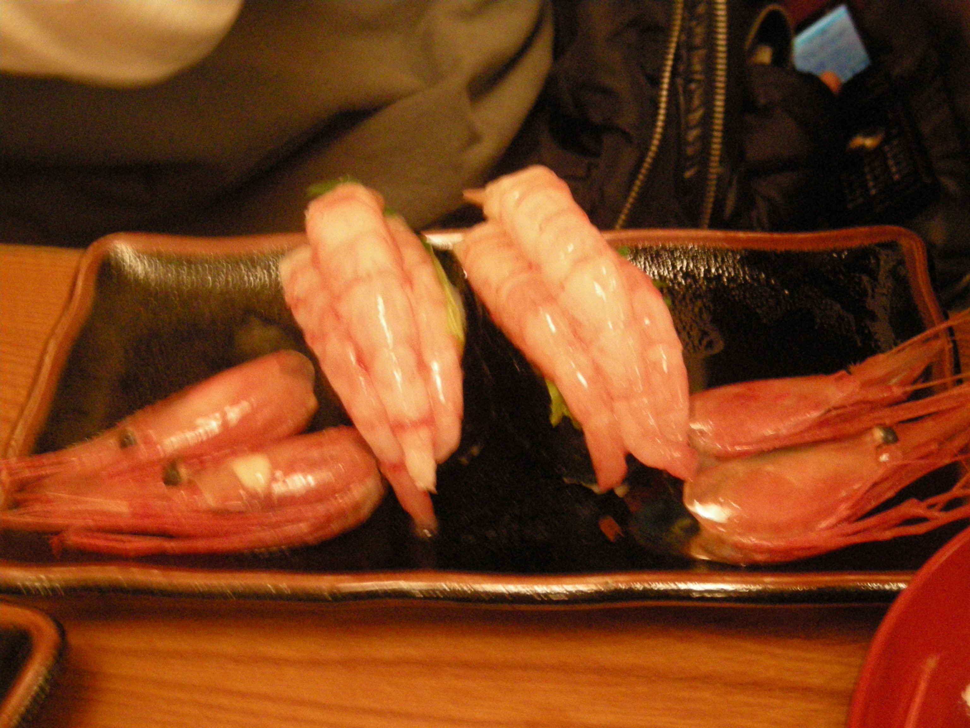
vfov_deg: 29.7
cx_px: 485
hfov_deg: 38.9
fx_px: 1373
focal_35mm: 49
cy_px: 364
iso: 616
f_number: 3.2
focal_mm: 7.9
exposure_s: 1/8
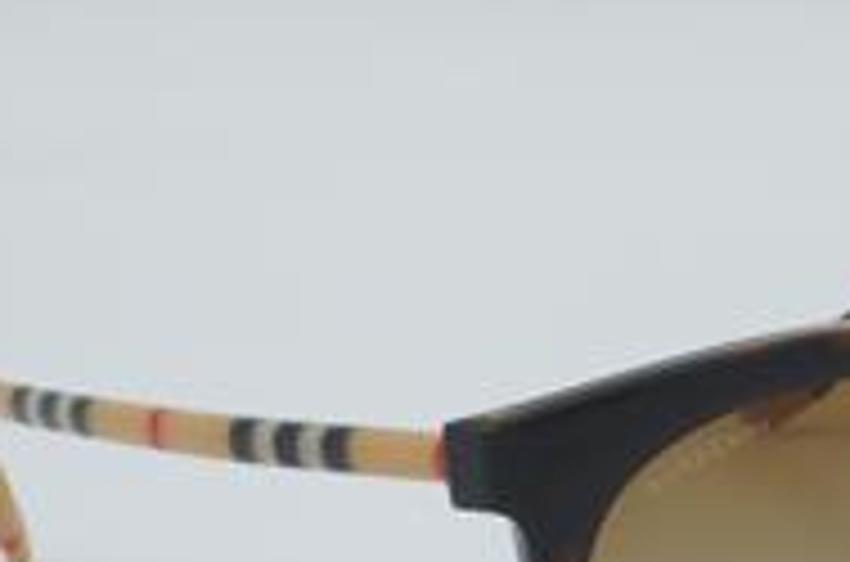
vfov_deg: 8.6
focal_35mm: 159
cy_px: 508
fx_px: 3745
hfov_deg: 12.8
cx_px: 805
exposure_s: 1/4
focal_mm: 50
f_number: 32
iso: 100
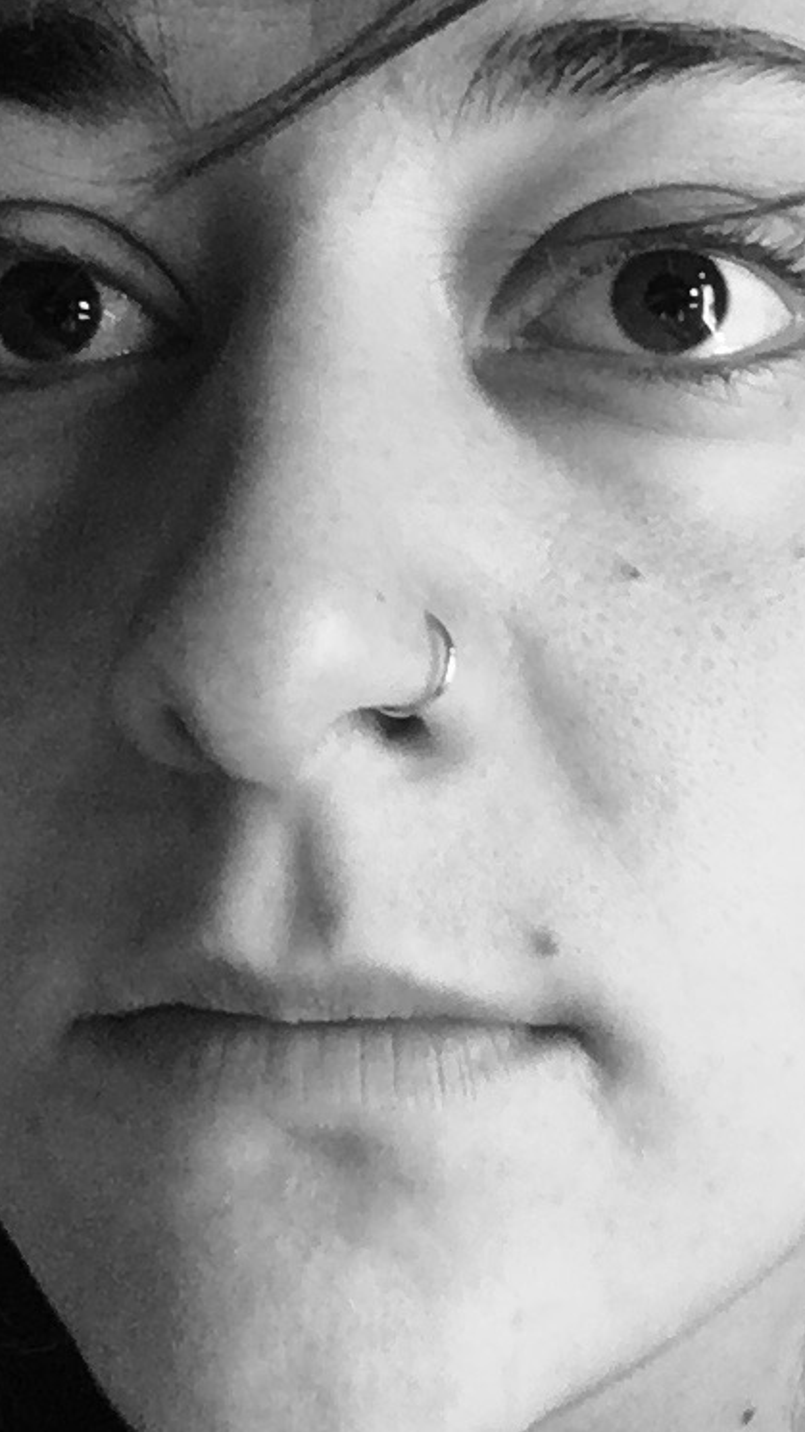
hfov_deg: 20.7
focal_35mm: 58
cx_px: 496
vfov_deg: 35.8
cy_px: 544
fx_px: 2201
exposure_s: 1/33
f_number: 2.4
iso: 250
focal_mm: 2.15
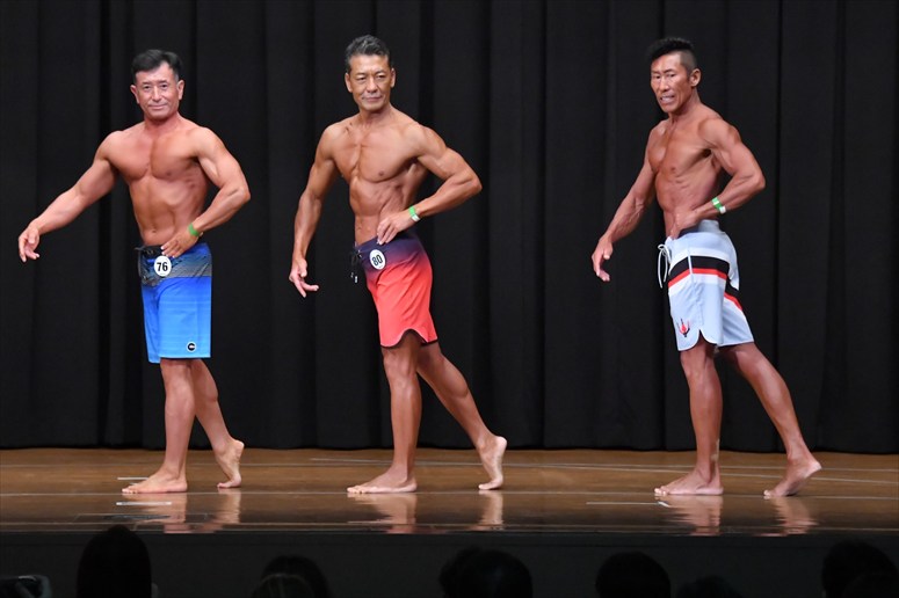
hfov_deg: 10.2
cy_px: 299
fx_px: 5042
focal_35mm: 202
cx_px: 450
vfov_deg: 6.8
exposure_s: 1/400
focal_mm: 135
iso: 8000
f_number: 5.6
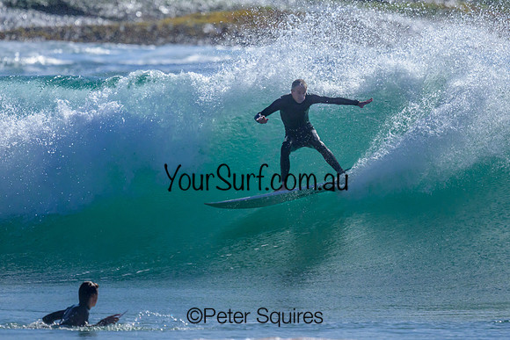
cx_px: 324
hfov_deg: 2.0
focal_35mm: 1024
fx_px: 14516
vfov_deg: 1.3
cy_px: 122
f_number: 6.3
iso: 1800
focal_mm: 800
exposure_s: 1/2000
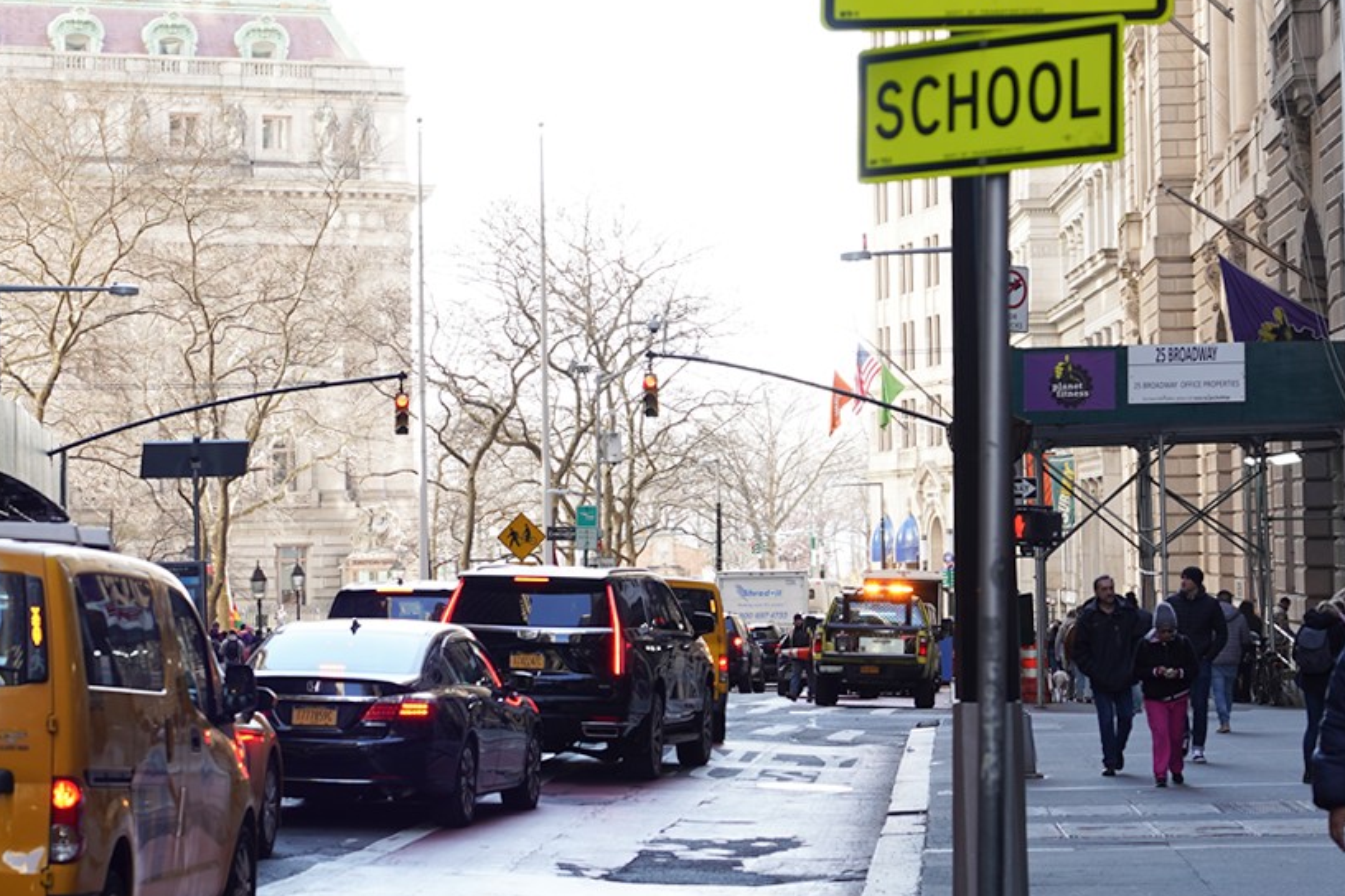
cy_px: 343
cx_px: 425
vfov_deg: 14.0
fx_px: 3661
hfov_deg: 20.7
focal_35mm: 98
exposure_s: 1/100
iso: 100
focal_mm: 40
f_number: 3.5
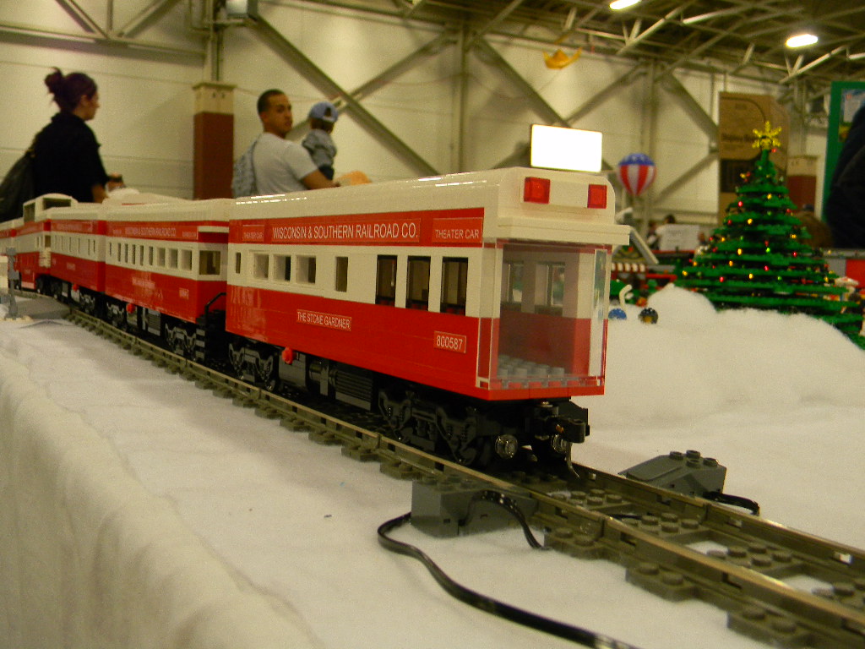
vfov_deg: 39.7
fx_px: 900
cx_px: 432
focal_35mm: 36
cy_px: 324
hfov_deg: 51.4
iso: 212
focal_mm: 6.4
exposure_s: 1/30
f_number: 3.7
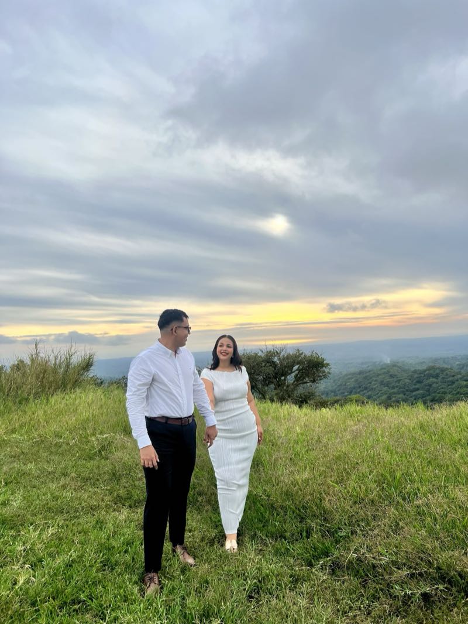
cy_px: 312
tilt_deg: +3.7
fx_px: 468
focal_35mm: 26
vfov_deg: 67.3
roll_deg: +3.2
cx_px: 234
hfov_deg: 53.1
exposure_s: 1/2841
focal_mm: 5.7
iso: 50
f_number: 1.5
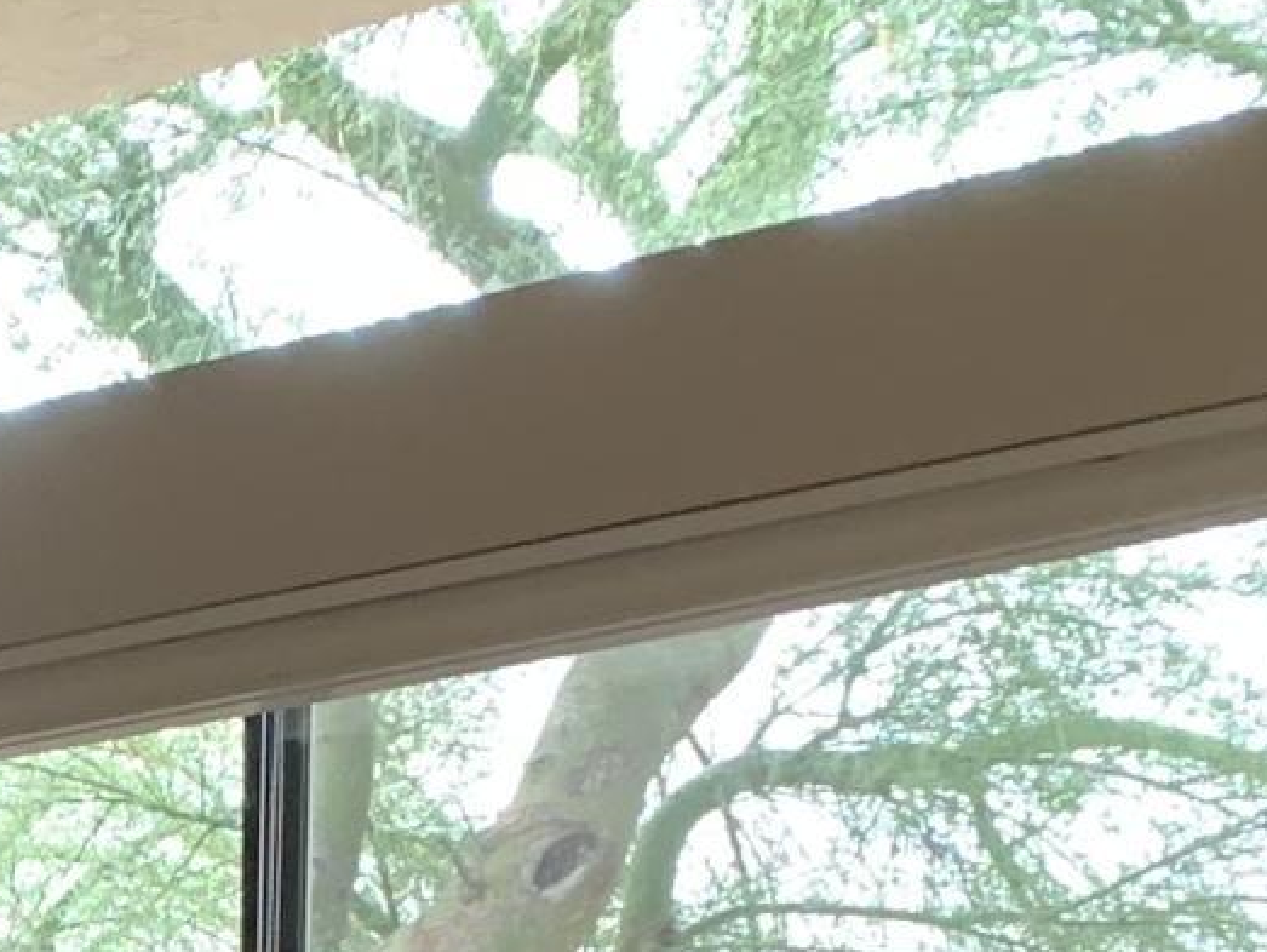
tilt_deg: -8.4
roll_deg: +0.7
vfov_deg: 8.7
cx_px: -1170
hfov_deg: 12.0
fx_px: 5457
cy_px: 2539
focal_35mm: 149
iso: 125
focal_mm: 4.25
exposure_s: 1/60
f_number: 1.8
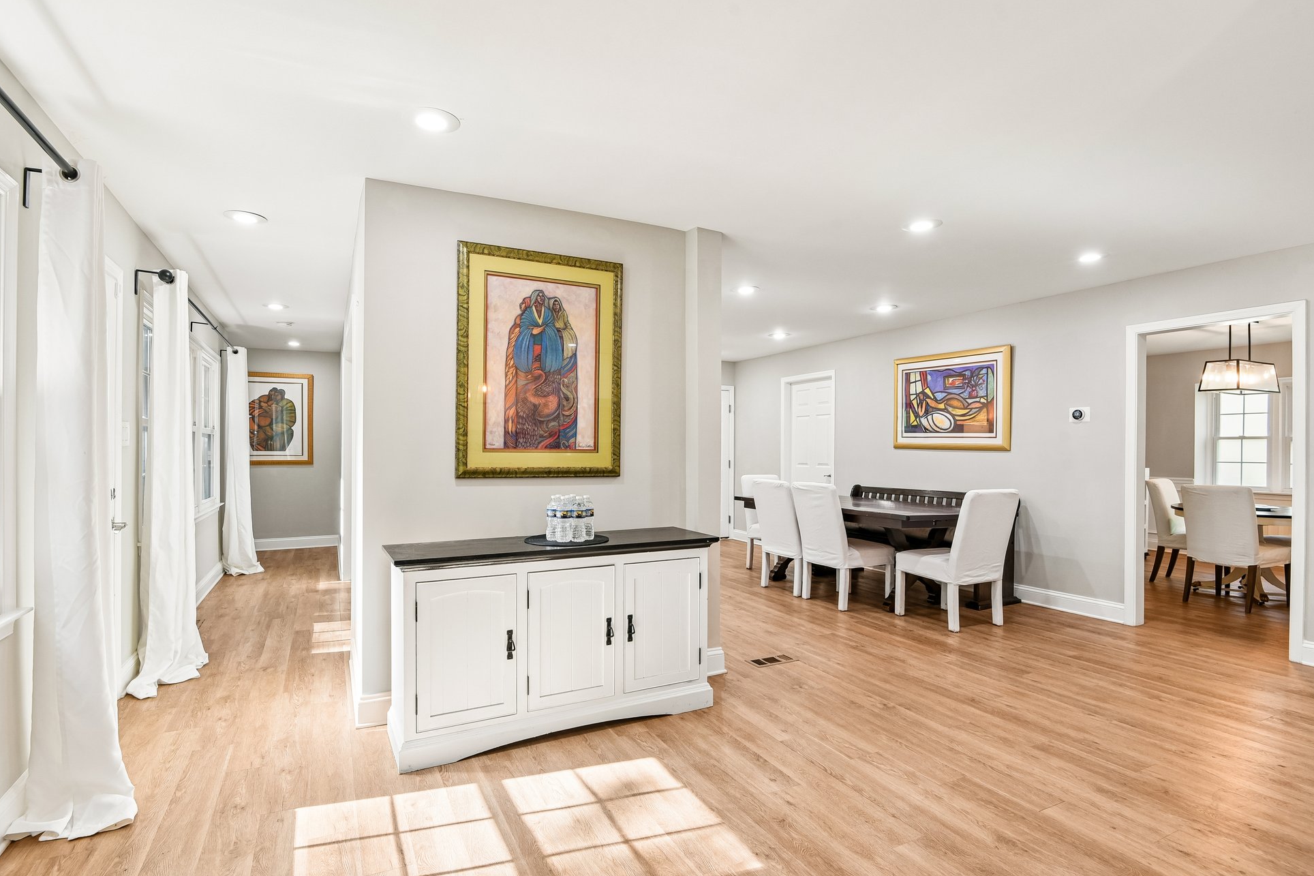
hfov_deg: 93.3
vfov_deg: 70.4
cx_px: 637
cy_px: 447
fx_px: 620
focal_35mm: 17
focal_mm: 16
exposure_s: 1/40
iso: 400
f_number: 8
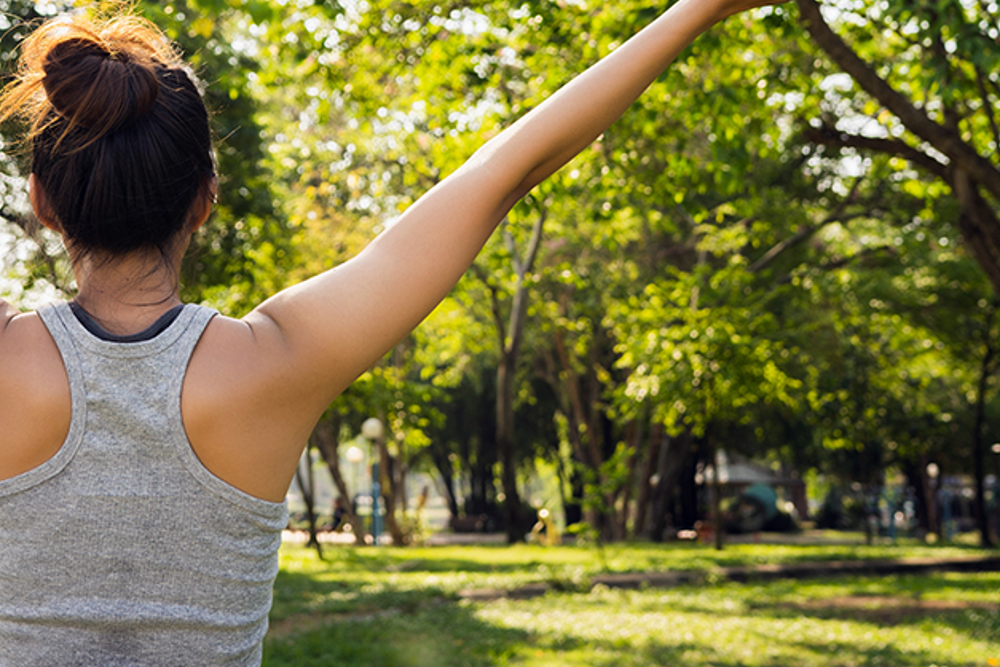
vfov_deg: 19.8
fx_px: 1861
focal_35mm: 67
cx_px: 155
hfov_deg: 29.2
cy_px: 37
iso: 200
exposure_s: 1/400
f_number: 4.5
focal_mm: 35
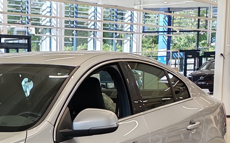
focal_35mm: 109
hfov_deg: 18.3
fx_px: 683
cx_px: -28
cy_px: 195
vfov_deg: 11.6
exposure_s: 1/100
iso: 100
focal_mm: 6.12
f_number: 1.9
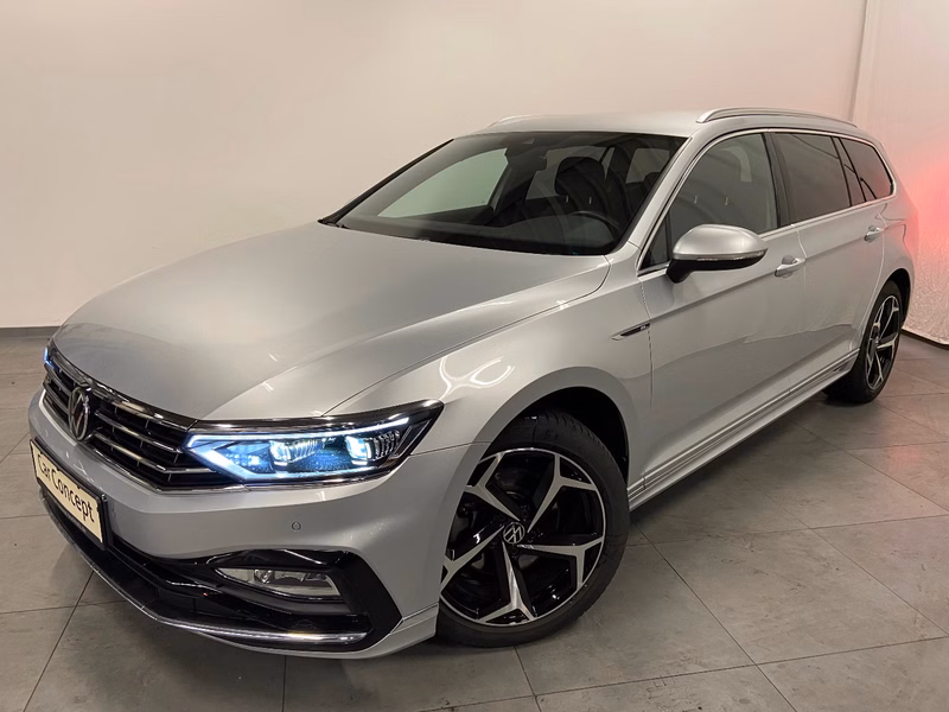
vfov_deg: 53.1
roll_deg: +0.0
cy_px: 356
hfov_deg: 67.3
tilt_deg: -16.5
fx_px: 713
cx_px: 474
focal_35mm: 26
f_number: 1.8
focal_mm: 4.25
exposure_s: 1/50
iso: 160
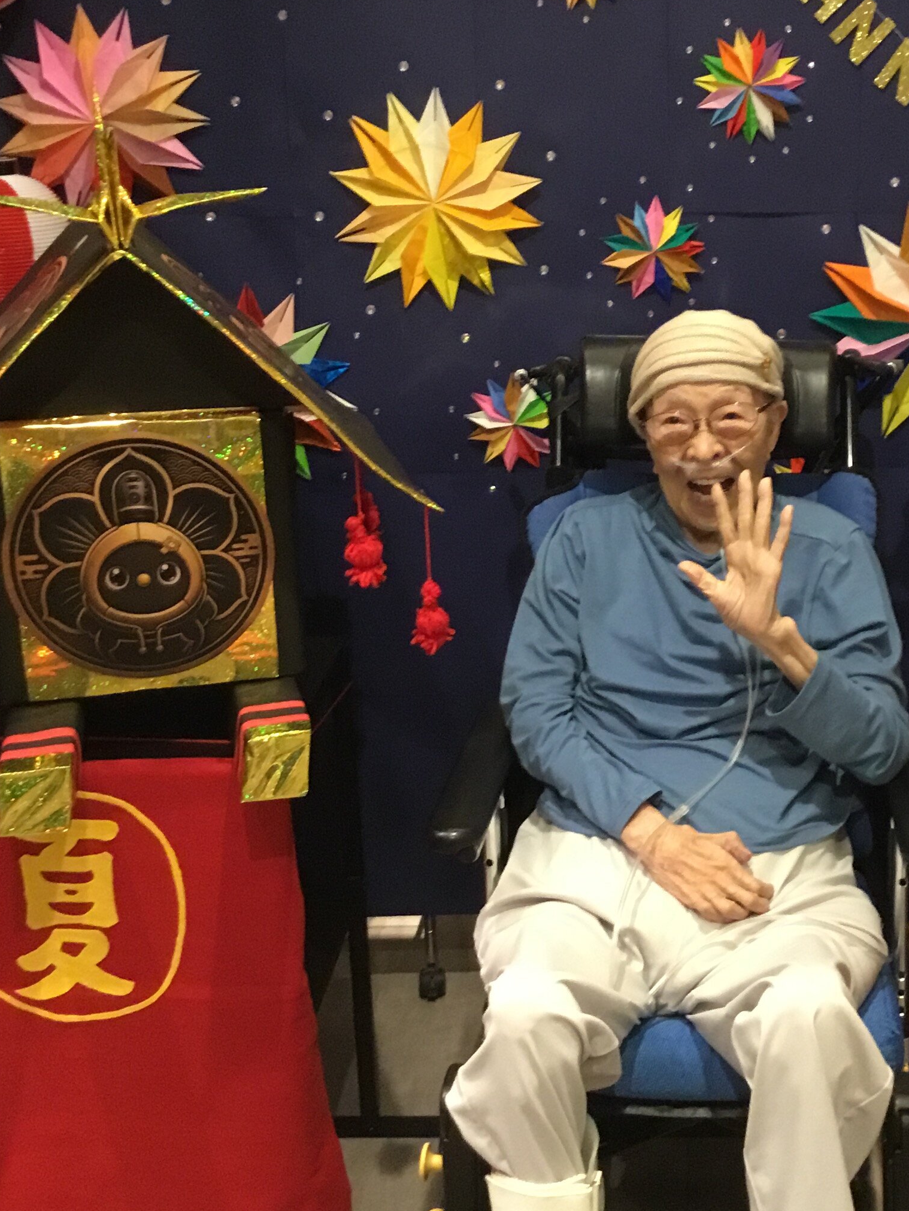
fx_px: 1751
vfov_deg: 38.1
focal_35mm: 50
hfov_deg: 28.6
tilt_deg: -15.4
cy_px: 528
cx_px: 696
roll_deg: +0.3
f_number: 2.4
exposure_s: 1/15
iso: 200
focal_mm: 3.3
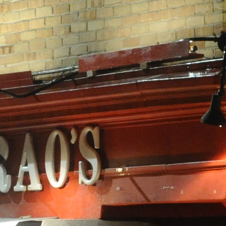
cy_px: 351
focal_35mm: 445
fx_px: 3287
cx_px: 223
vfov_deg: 3.9
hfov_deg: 3.9
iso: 4000
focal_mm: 70
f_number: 4
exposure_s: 1/80
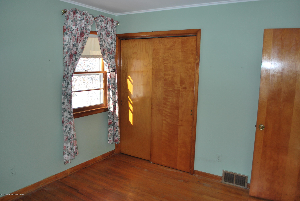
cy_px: 100
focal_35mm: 27
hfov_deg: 67.3
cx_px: 150
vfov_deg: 48.0
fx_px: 225
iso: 180
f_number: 3.5
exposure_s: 1/125
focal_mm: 18
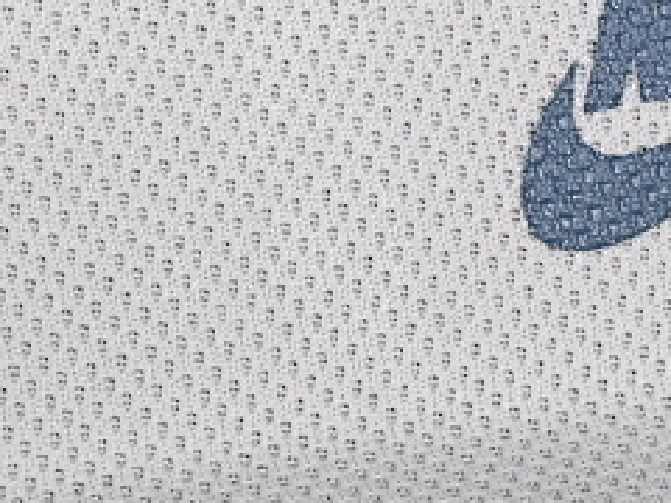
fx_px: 6300
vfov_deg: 4.6
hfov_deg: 6.0
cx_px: -226
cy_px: 198
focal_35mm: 325
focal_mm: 50
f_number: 7.1
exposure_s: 1/80
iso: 160
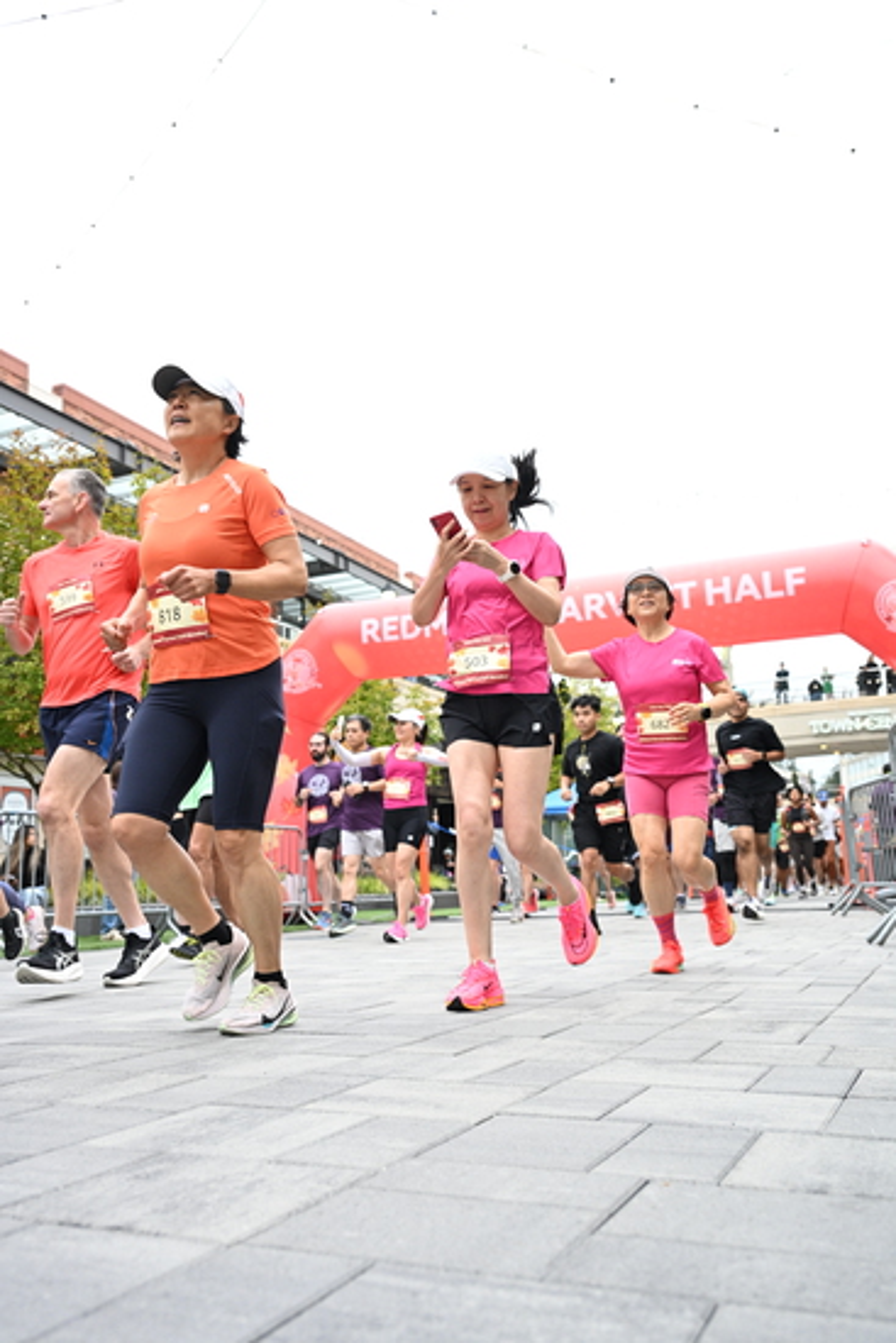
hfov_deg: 42.3
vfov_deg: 60.3
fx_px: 1157
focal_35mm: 31
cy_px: 672
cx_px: 448
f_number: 4
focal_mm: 31
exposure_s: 1/640
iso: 2000
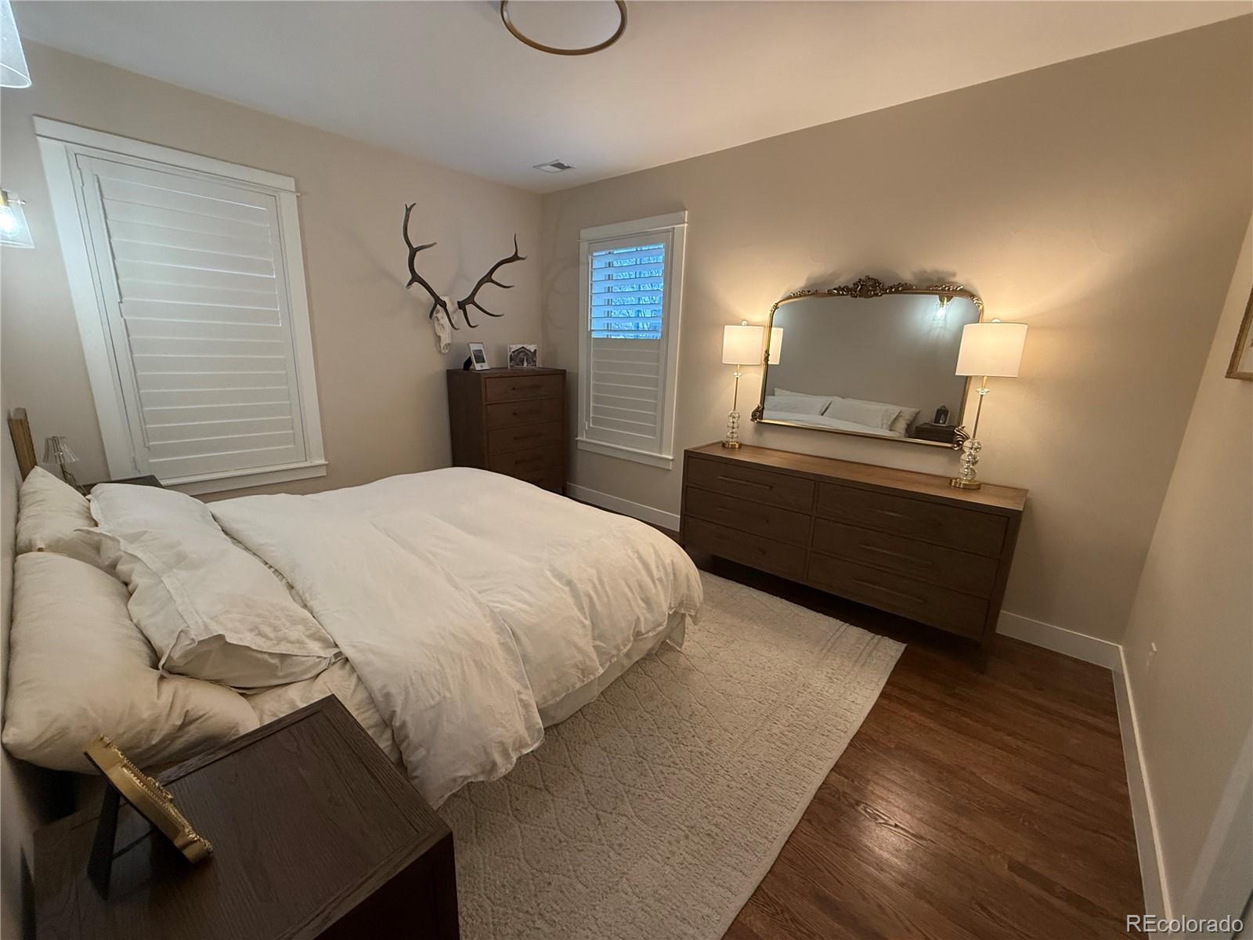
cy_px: 470
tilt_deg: -13.1
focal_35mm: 14
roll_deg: -1.8
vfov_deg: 85.7
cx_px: 626
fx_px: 507
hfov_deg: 102.1
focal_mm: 2.22
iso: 320
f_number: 2.2
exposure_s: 1/120
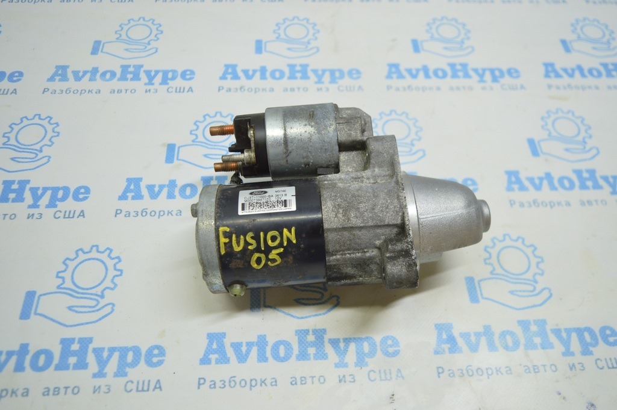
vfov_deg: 43.5
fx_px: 514
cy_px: 205
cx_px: 308
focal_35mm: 30
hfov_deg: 62.0
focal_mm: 20
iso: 400
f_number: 3.5
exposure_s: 1/60
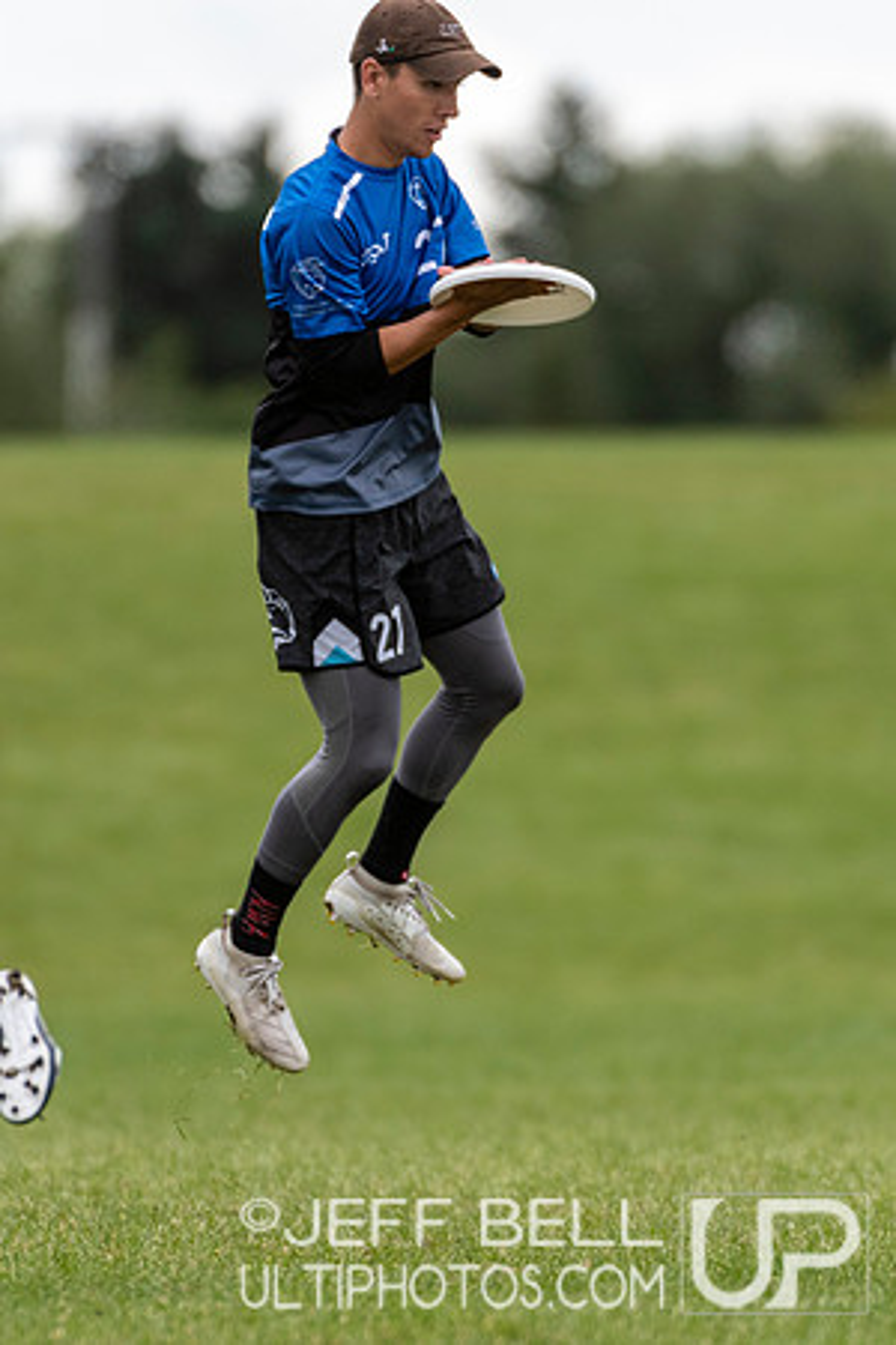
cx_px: 448
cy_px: 672
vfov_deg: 2.3
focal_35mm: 900
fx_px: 33597
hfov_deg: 1.5
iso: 400
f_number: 4
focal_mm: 400
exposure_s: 1/1250
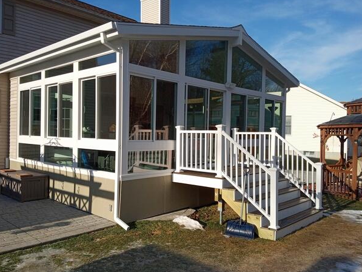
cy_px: 140
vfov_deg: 46.8
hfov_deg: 59.9
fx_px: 314
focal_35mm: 30
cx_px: 171
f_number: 2.2
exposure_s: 1/1751
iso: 100
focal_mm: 3.71
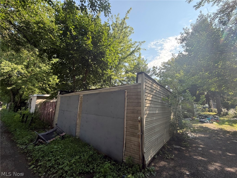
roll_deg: -0.6
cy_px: 89
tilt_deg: +10.0
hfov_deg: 102.1
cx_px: 118
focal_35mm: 14
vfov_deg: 85.7
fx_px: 96
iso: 64
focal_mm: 2.22
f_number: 2.2
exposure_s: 1/451
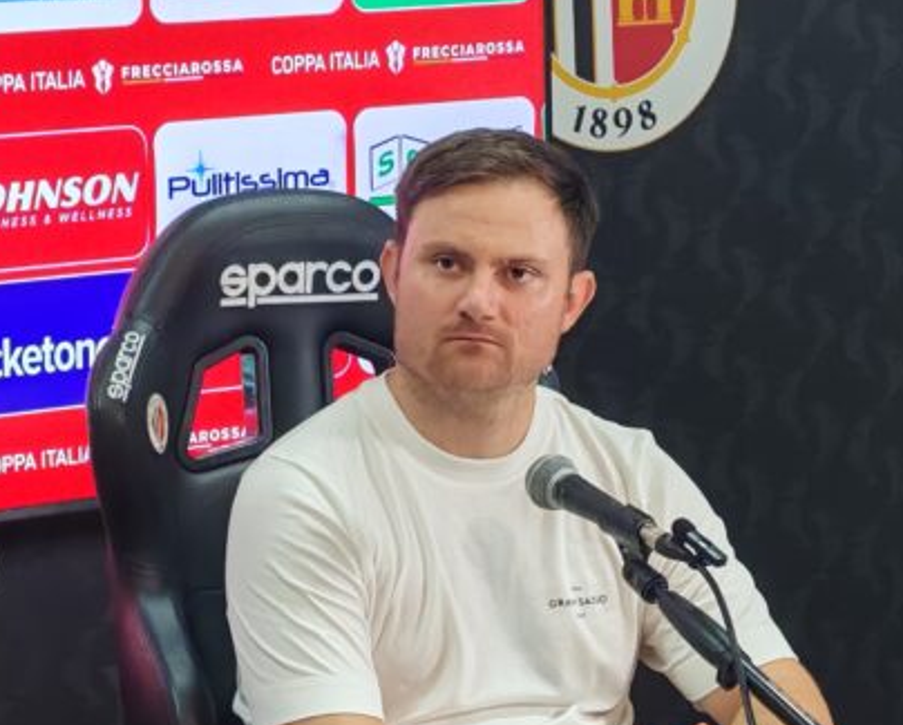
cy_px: 508
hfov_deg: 11.1
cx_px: 275
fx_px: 4628
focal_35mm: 173
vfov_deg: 8.9
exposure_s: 1/50
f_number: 2.4
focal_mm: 8.67
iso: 320
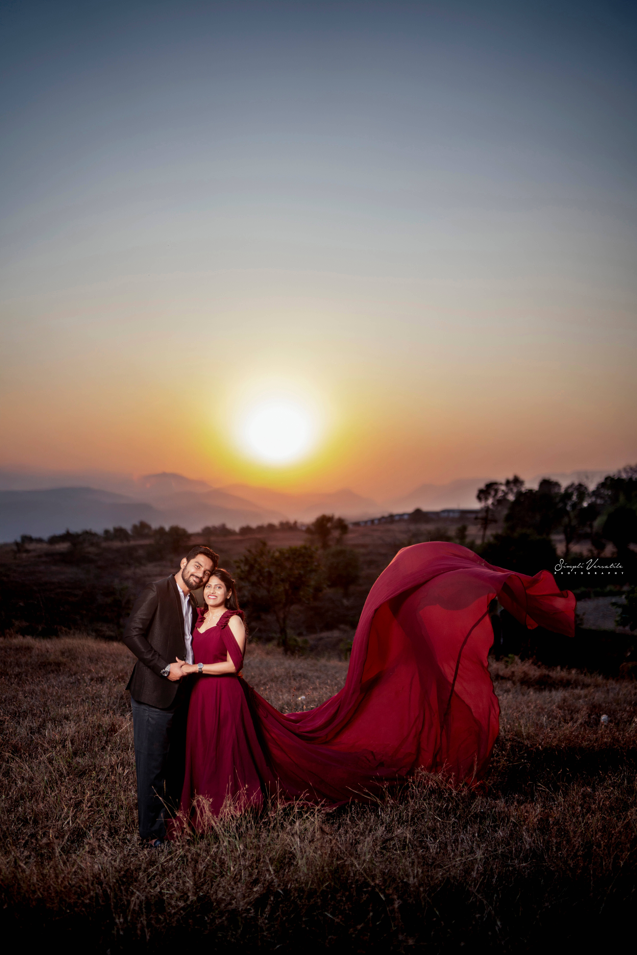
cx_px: 318
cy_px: 478
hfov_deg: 37.9
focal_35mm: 35
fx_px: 929
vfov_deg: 54.4
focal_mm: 35
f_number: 1.4
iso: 100
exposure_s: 1/2000
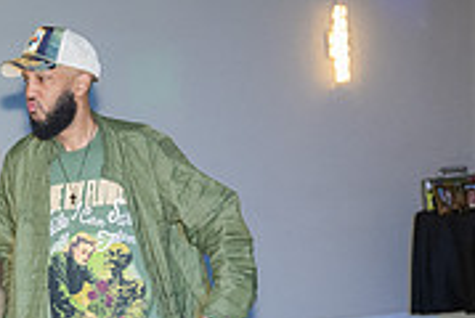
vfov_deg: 9.8
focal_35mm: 139
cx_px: -8
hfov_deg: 14.5
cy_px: 383
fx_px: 1837
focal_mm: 43
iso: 3200
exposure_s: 1/125
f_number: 2.8
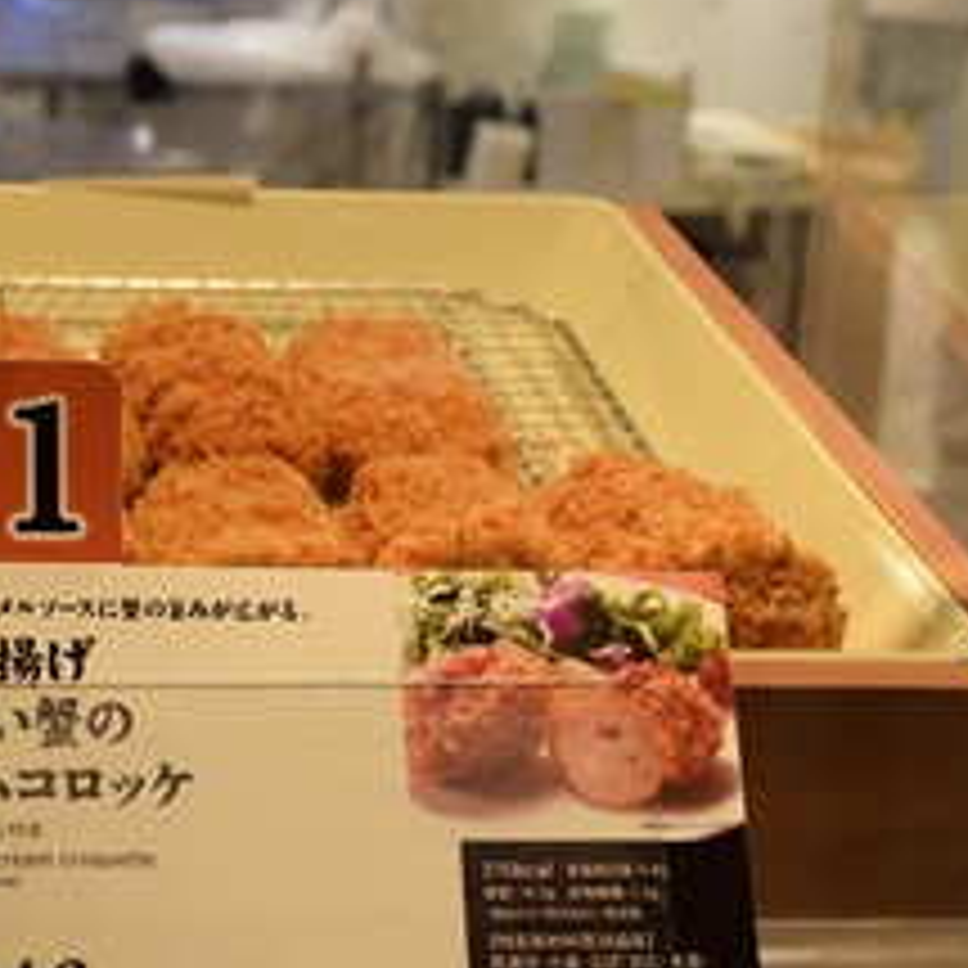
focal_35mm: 89
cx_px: 59
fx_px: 2816
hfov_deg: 19.1
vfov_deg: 19.5
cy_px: 606
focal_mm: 30
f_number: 8
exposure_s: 1/250
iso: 400
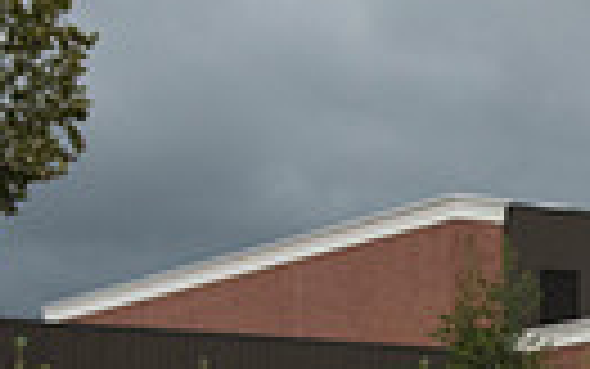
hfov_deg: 11.0
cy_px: 637
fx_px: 2896
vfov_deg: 7.1
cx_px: 968
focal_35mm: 180
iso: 1600
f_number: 3.5
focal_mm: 40
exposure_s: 1/3200
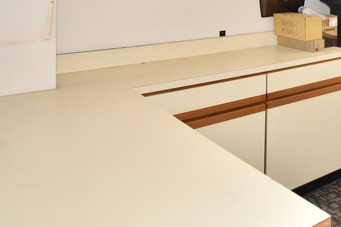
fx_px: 369
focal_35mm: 39
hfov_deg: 35.2
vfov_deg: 31.1
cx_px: 438
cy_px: -12
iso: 800
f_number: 5
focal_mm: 10
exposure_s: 1/100
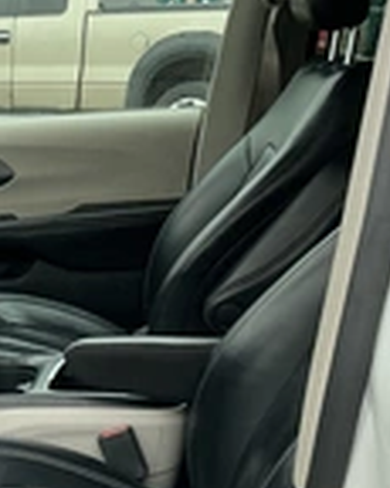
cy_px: 424
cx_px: -115
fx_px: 1098
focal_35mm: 76
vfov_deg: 24.5
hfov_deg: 18.7
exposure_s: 1/287
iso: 25
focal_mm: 3
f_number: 1.8
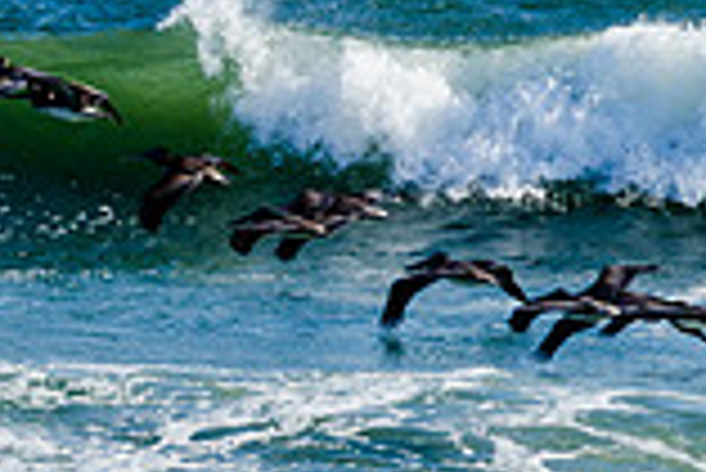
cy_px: 307
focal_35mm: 1173
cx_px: 9
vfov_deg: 1.2
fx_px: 23025
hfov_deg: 1.8
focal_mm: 200
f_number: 8
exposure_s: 1/350
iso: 100
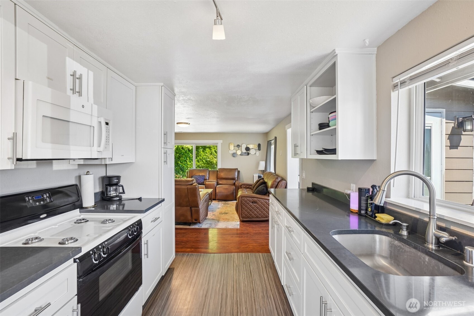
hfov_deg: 96.7
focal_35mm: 16
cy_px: 158
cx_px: 237
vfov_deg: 73.7
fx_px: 211
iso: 400
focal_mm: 16
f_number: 8
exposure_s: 1/20
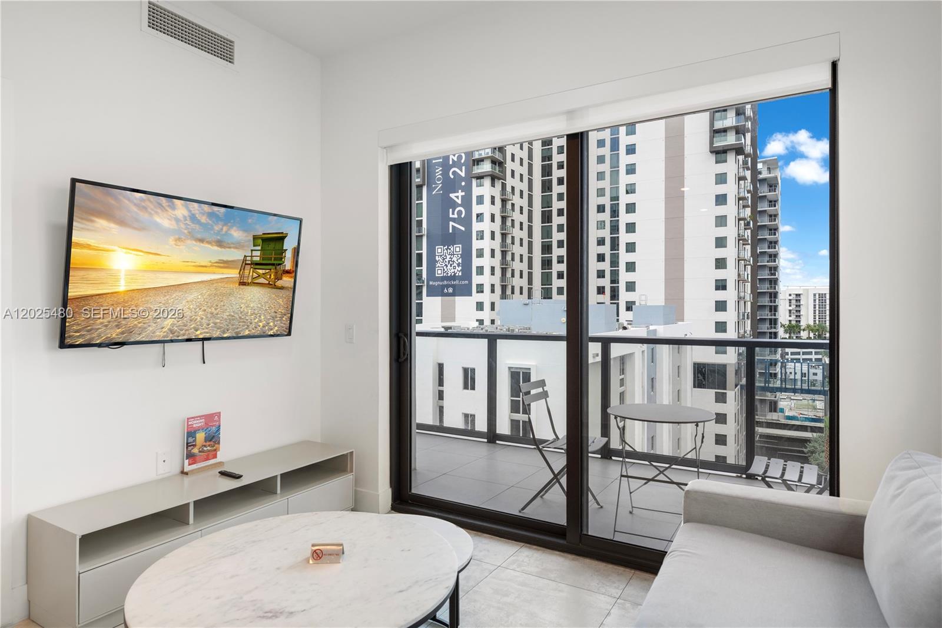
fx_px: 549
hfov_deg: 81.2
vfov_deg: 59.5
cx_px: 471
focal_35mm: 21
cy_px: 314
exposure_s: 1/160
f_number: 8
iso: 640
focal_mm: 21
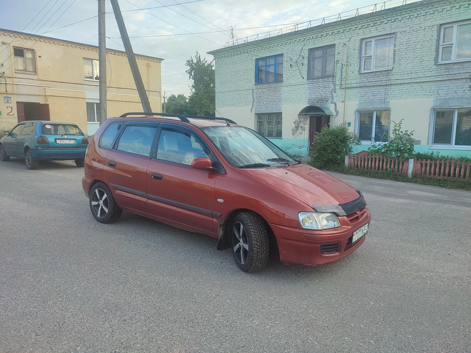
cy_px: 176
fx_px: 340
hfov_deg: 69.4
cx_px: 236
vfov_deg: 54.9
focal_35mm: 25
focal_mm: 6.04
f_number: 1.9
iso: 53
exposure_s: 1/100
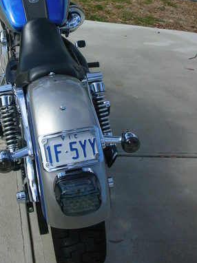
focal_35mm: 55
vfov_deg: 34.3
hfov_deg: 26.2
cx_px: 50
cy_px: 71
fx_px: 418
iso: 50
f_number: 8.5
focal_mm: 5.8
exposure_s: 1/146
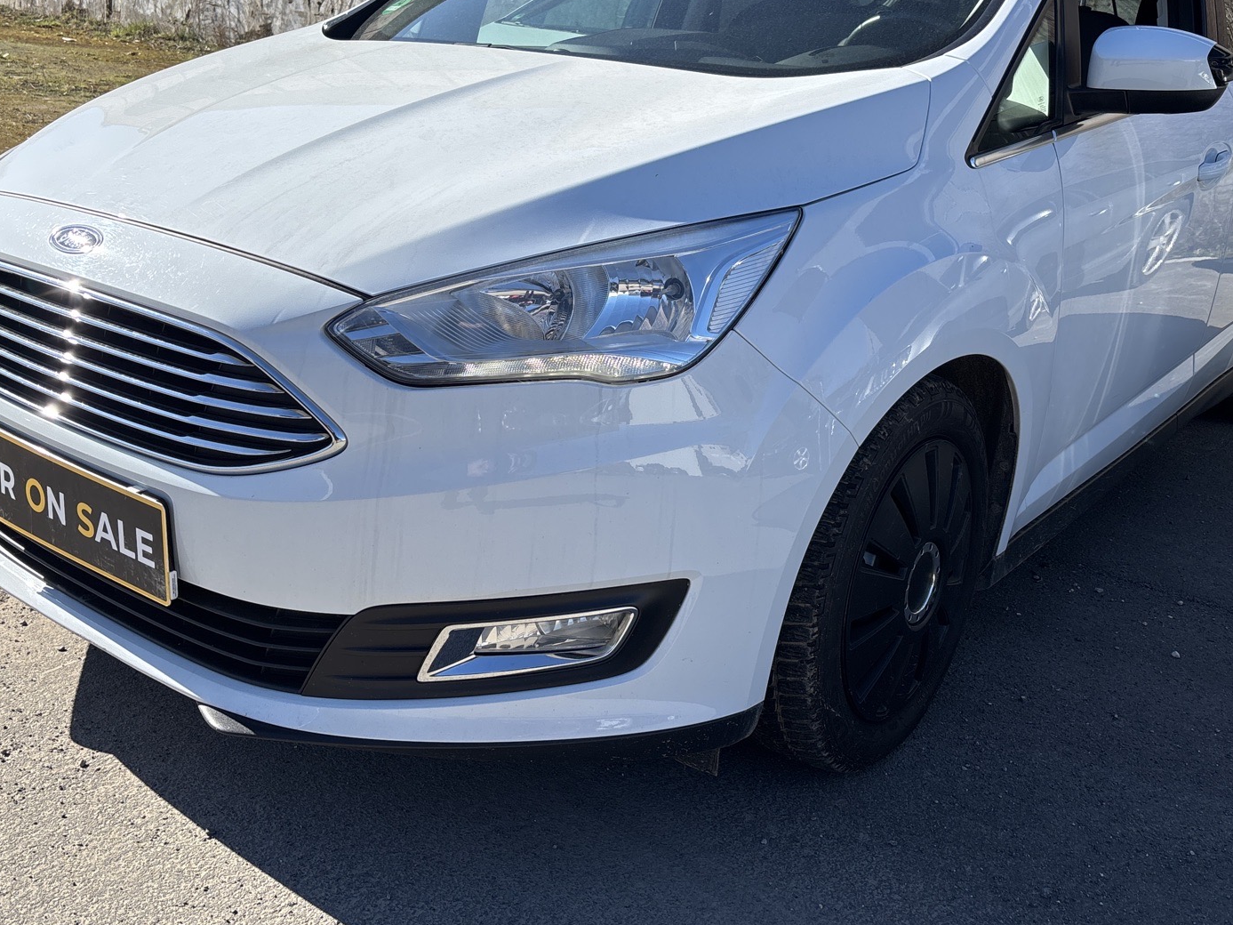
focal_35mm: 36
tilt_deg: -15.6
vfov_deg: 39.3
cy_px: 331
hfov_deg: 51.4
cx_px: 616
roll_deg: -5.9
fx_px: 1282
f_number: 1.6
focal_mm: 5.96
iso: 50
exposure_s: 1/2571
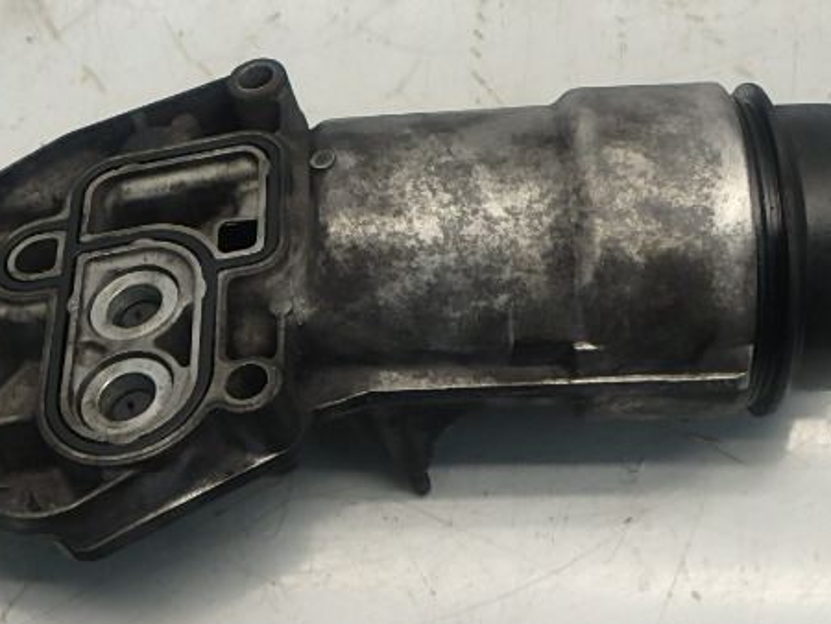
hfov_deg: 30.2
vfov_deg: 22.9
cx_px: 364
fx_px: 1537
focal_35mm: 64
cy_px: 295
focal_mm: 8.1
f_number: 5.2
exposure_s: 1/50
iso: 320
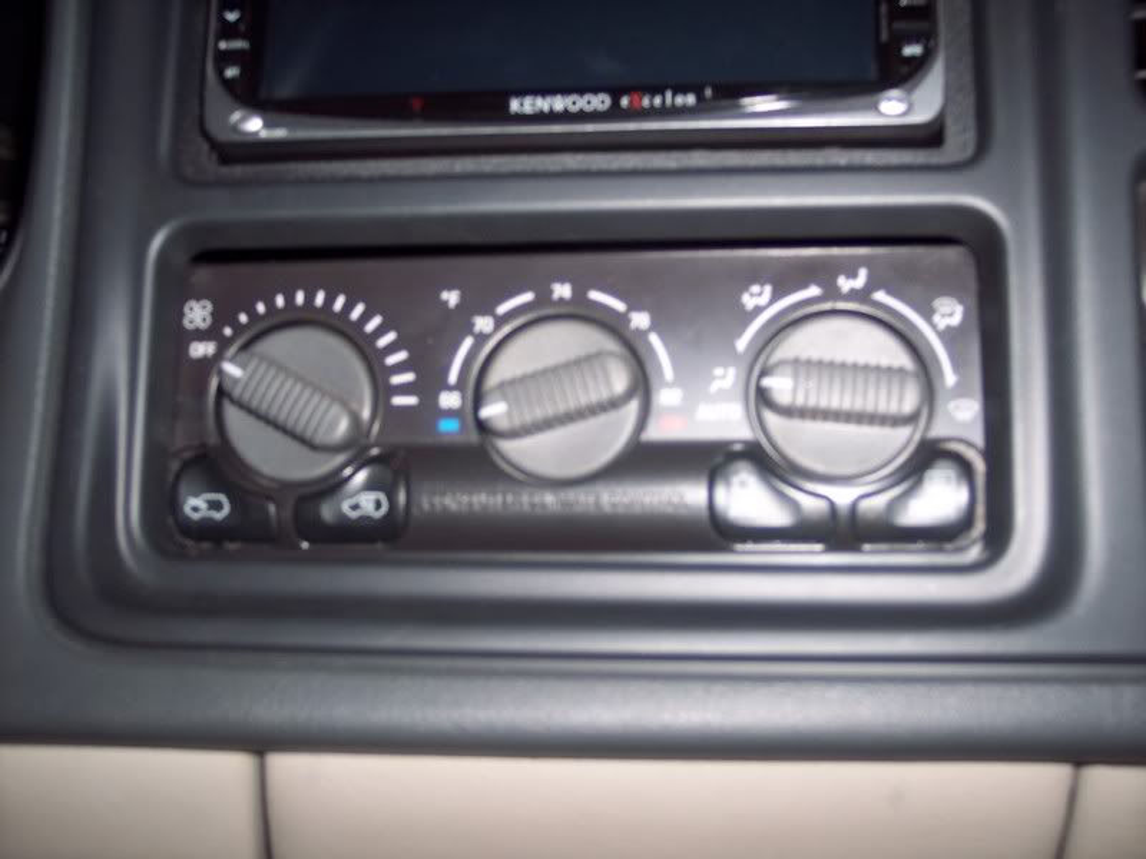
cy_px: 430
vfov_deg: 36.8
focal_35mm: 39
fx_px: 1291
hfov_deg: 47.9
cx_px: 573
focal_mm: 8
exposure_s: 1/60
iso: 100
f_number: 2.8
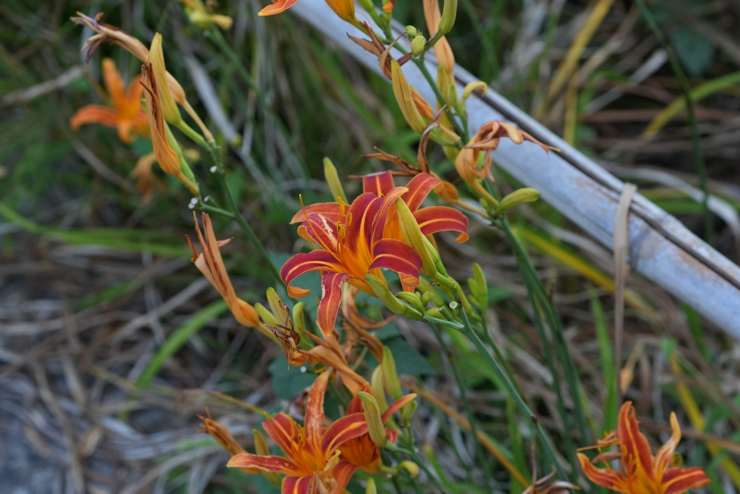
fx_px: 2056
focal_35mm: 100
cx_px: 370
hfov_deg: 20.4
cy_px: 247
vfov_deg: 13.7
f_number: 5.6
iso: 2000
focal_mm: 100
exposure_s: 1/500
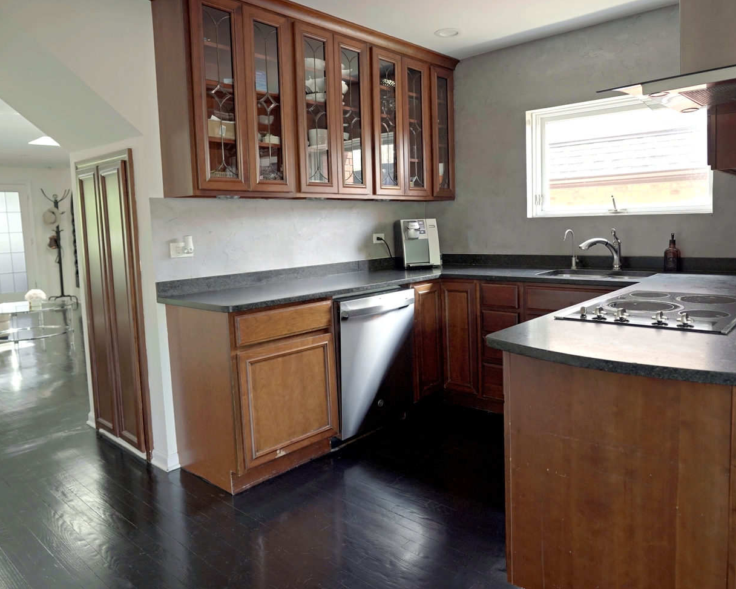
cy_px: 277
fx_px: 545
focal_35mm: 25
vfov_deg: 56.8
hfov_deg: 67.5
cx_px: 435
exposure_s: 1/80
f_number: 3.5
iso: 8000
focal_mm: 20
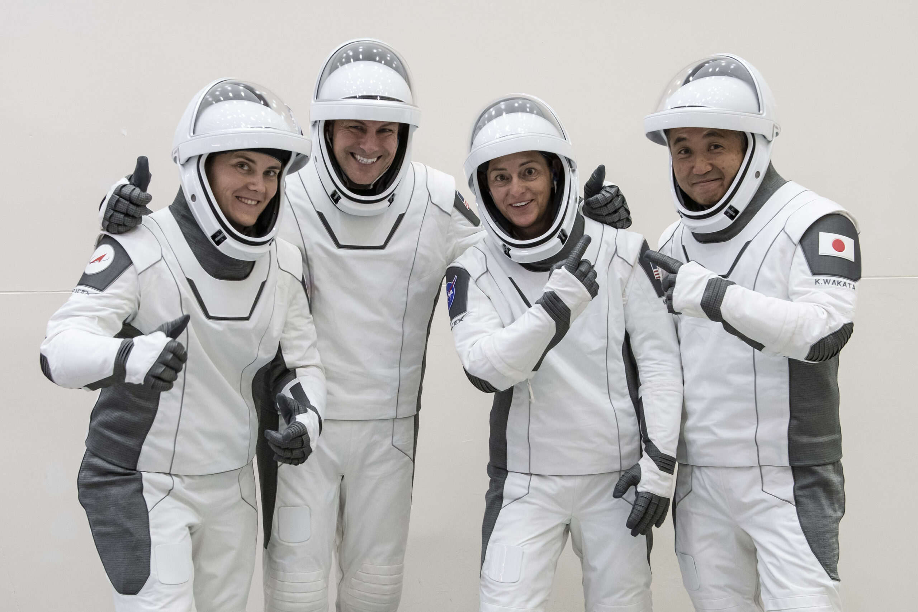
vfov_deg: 22.7
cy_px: 317
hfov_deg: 33.5
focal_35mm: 60
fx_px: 1527
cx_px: 443
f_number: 5.6
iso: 1600
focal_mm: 38
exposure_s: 1/60
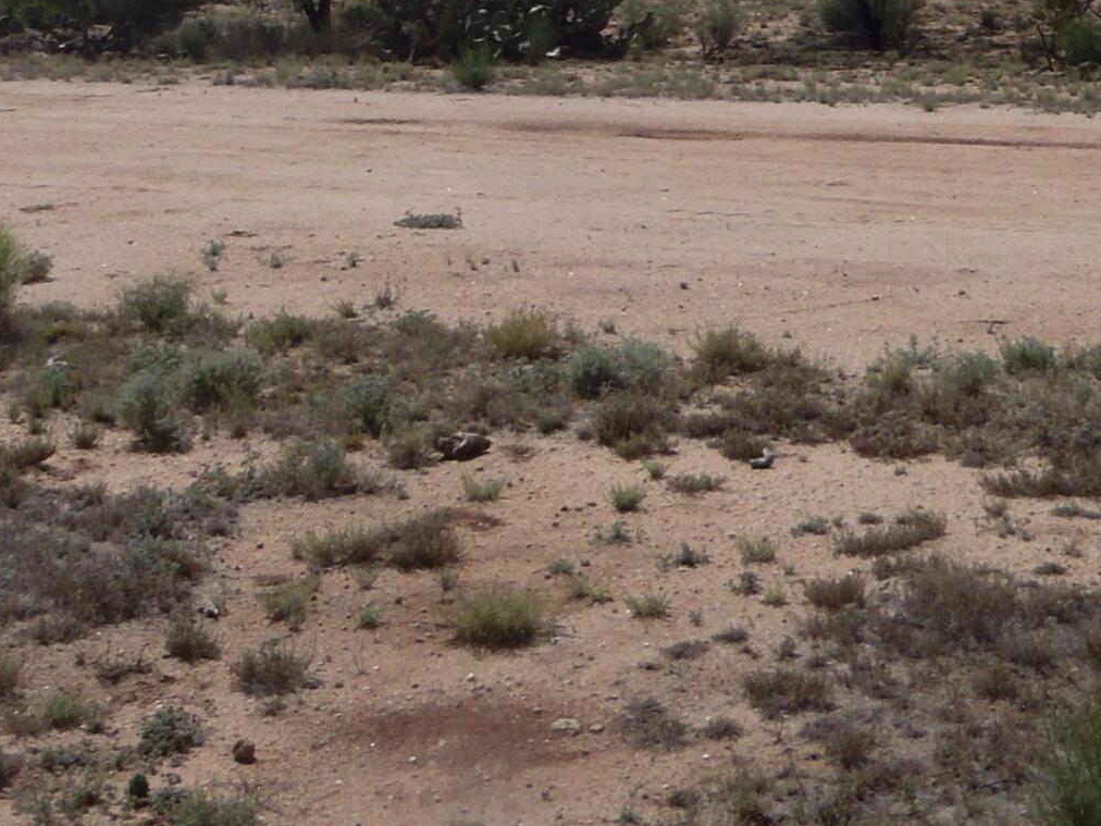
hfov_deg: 23.4
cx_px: 801
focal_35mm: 83
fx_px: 2640
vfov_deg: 16.6
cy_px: -306
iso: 64
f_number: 5
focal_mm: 5
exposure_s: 1/800
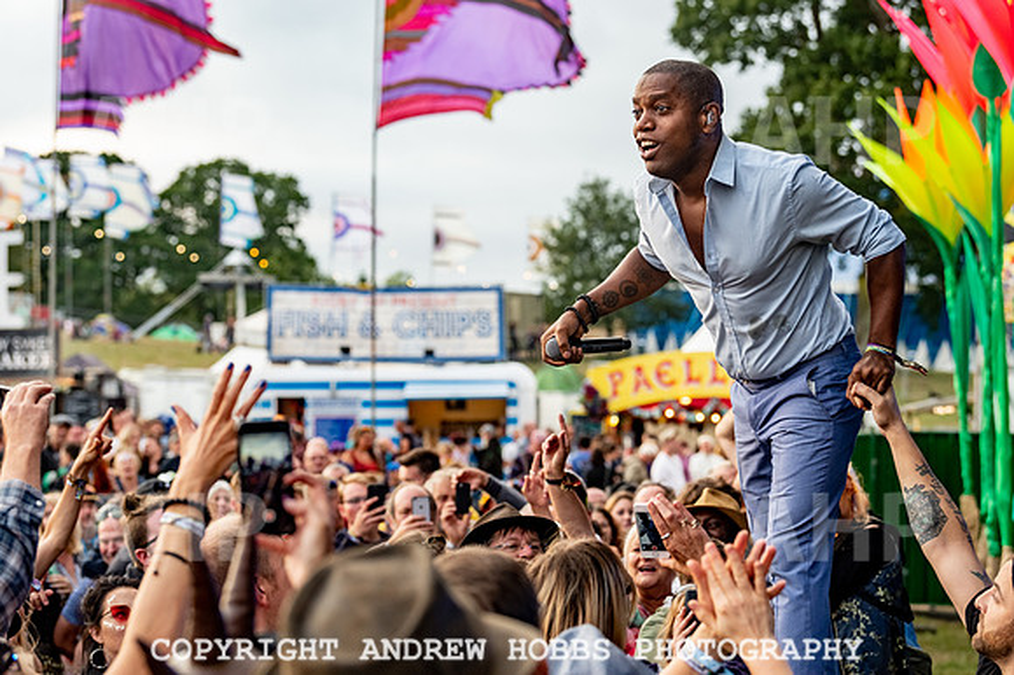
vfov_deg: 15.2
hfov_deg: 22.6
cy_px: 338
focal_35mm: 90
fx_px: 2533
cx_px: 507
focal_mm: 90
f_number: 4.5
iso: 720
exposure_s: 1/500
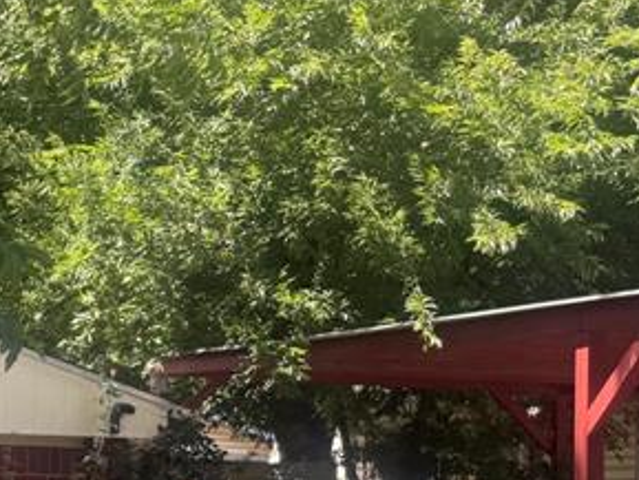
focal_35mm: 85
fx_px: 1570
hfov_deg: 18.6
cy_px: 436
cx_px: -467
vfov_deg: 17.1
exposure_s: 1/689
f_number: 1.78
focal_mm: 6.76
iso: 100
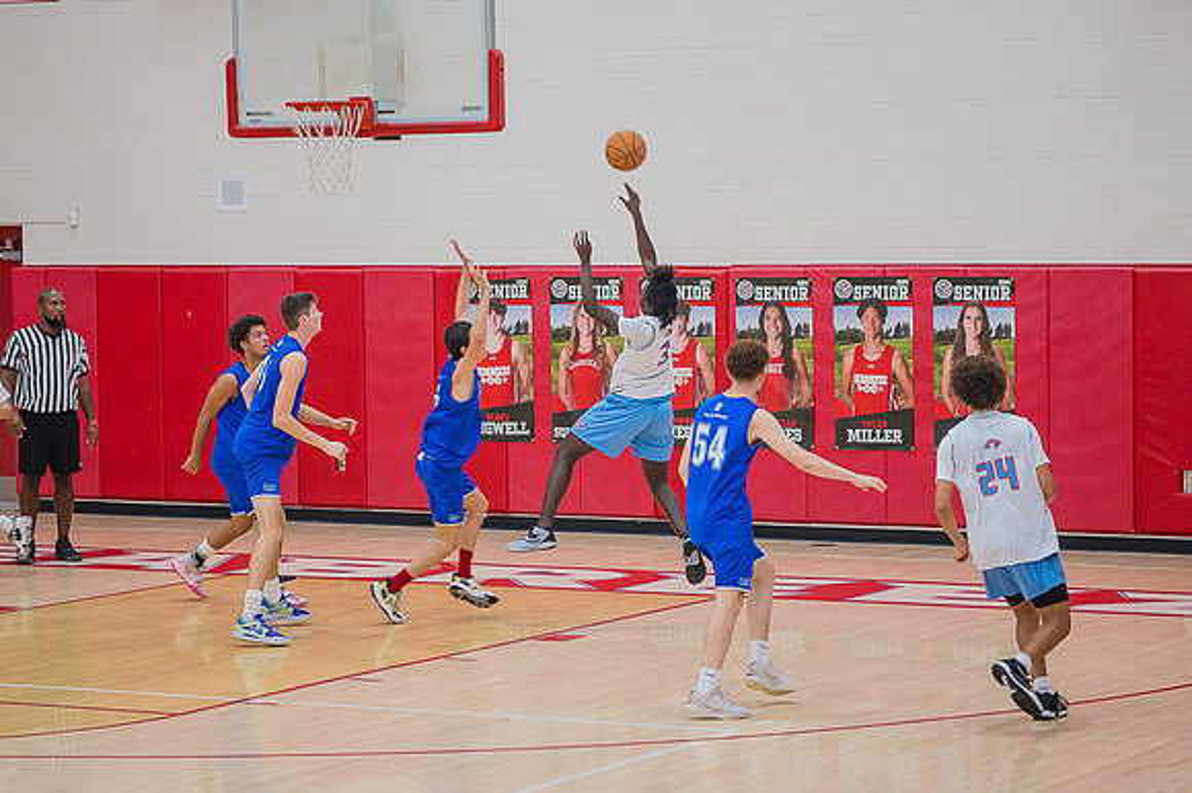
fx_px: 4009
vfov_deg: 11.3
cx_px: 596
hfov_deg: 16.9
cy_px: 396
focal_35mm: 121
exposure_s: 1/250
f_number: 4.8
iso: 1000
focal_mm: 112
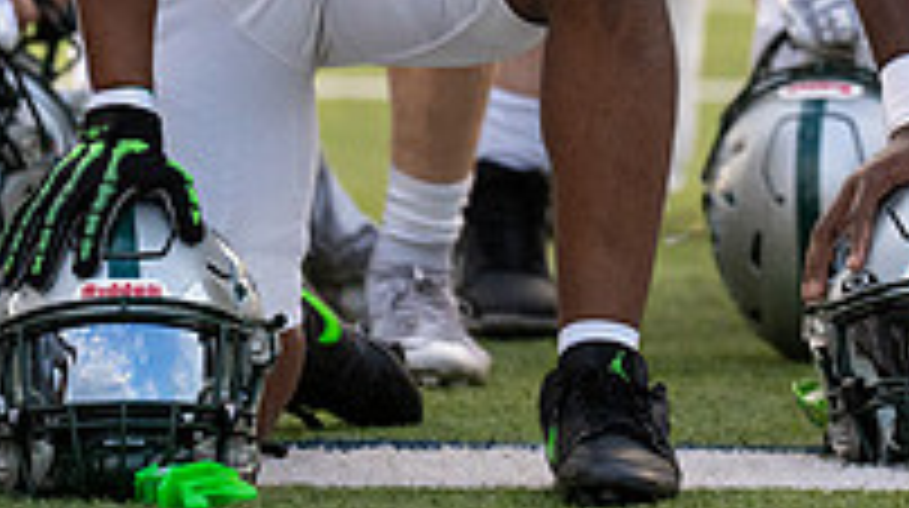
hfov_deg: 3.6
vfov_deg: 2.0
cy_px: -228
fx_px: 14467
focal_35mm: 601
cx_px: 693
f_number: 2.8
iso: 640
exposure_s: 1/2500
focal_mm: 147
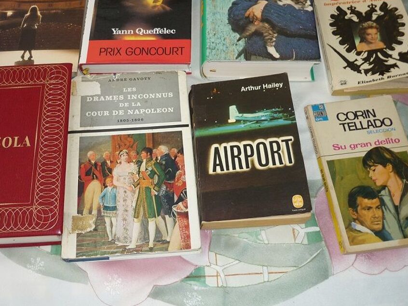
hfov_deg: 47.7
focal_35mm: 39
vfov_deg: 36.7
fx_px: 460
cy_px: 126
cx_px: 179
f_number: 2.8
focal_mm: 5.5
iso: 100
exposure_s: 1/30
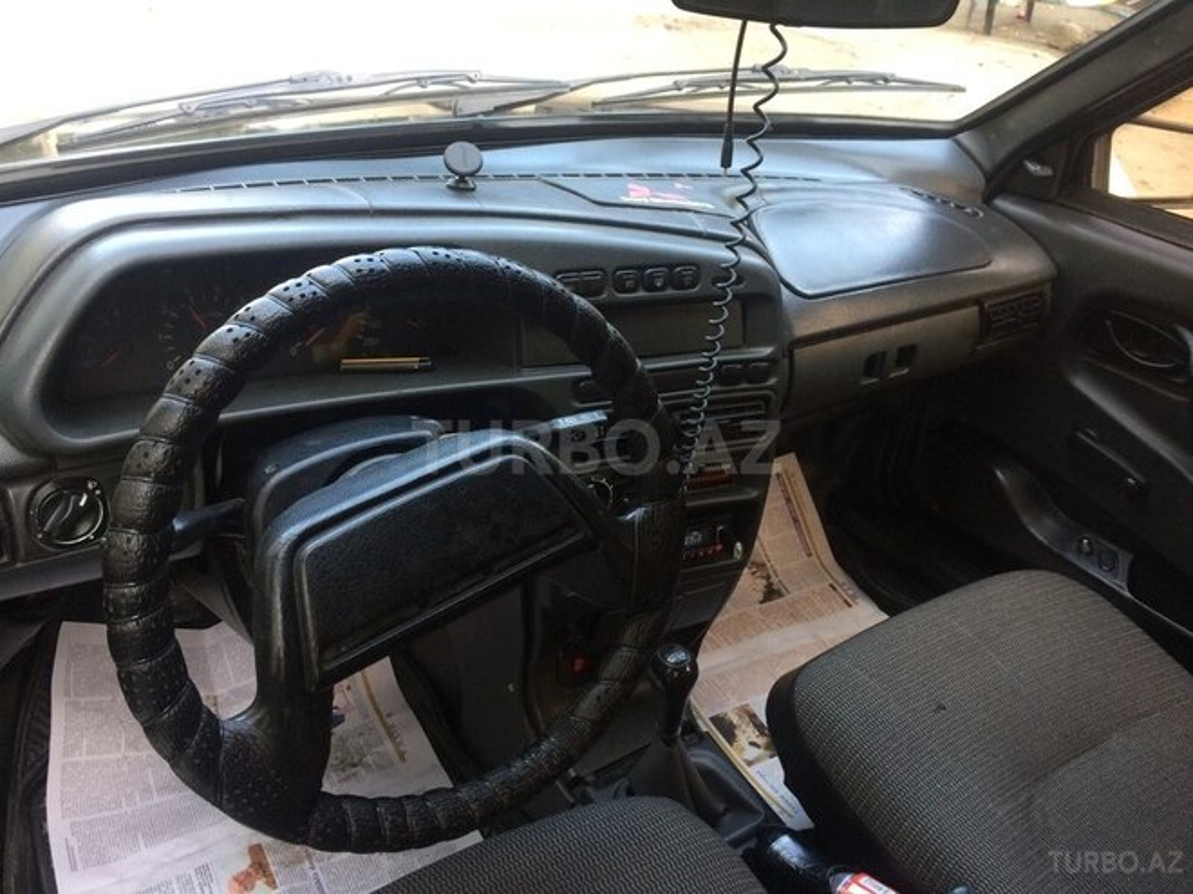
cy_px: 447
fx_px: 999
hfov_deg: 61.7
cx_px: 596
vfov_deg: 48.2
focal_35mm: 29
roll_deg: -2.4
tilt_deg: -28.2
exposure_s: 1/33
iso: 160
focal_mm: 4.15
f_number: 2.2
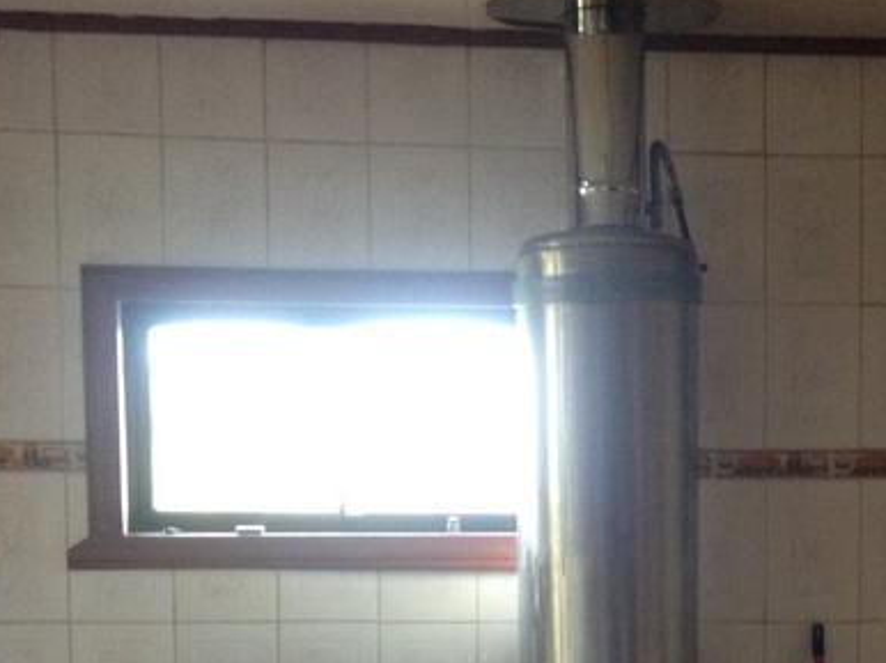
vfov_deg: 18.5
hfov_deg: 24.8
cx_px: 666
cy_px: 618
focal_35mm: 78
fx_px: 1995
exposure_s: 1/20
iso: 250
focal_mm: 4.28
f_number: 2.4
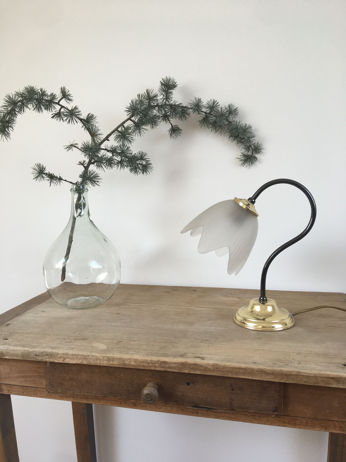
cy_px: 231
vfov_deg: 61.7
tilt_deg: -7.3
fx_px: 386
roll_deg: -0.3
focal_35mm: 29
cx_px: 173
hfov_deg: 48.2
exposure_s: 1/50
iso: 25
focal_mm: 4.15
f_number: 2.2
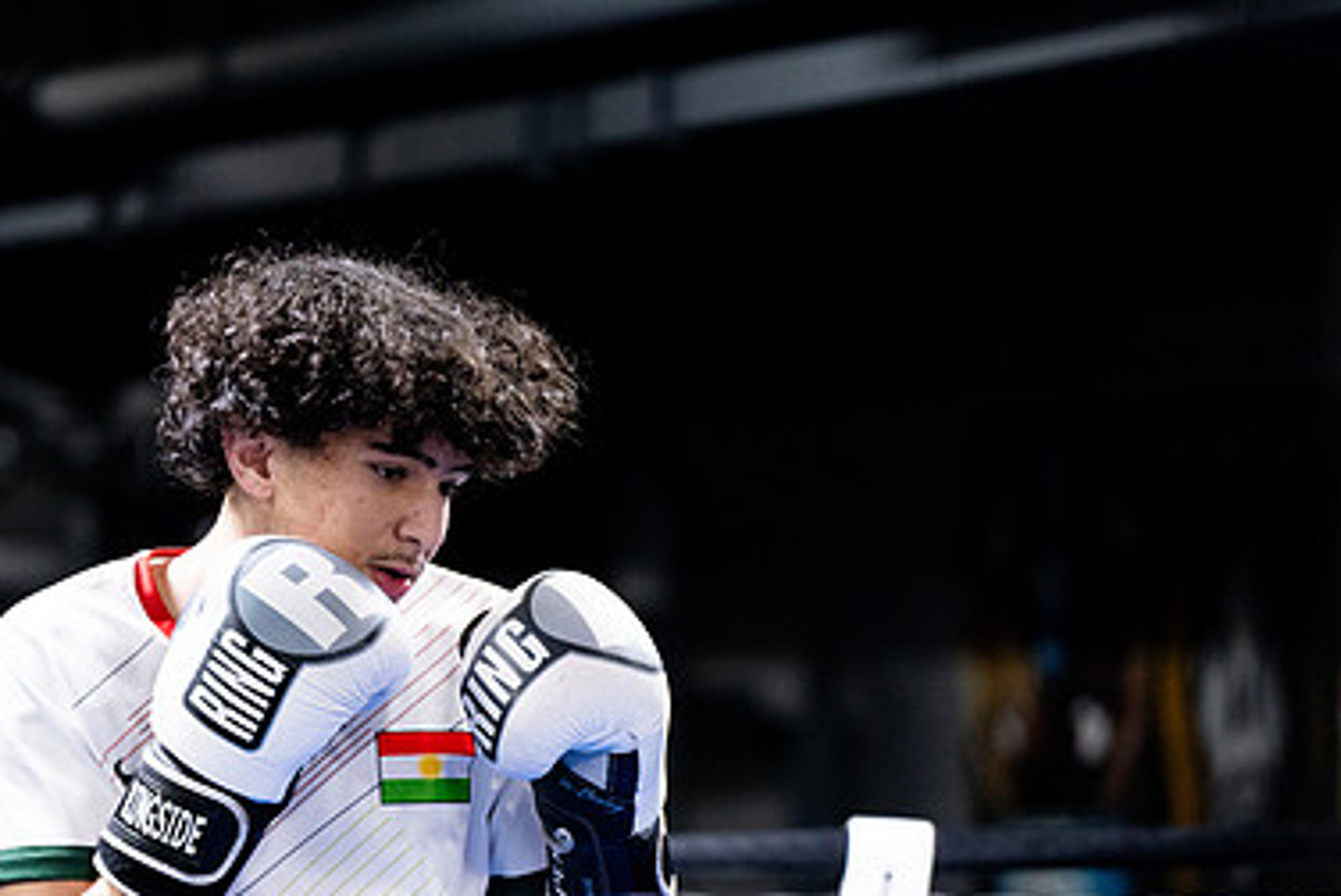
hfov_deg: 6.2
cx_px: 467
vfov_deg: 4.1
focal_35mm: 332
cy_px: 687
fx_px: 12371
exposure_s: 1/500
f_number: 2.8
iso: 4000
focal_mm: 200
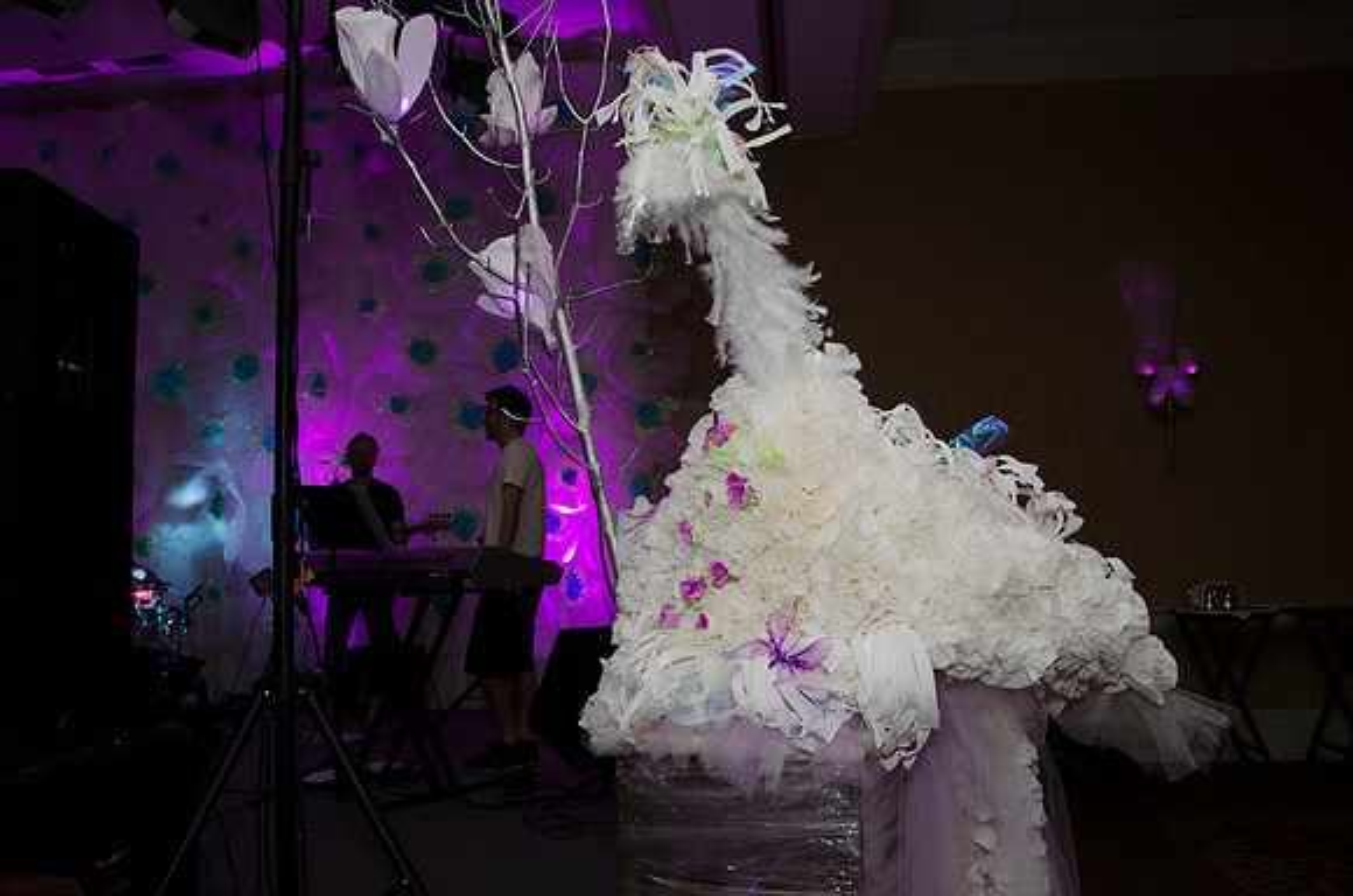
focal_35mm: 27
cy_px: 448
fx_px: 1013
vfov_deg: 47.7
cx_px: 676
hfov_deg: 67.5
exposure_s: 1/40
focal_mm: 18
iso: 400
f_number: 5.6
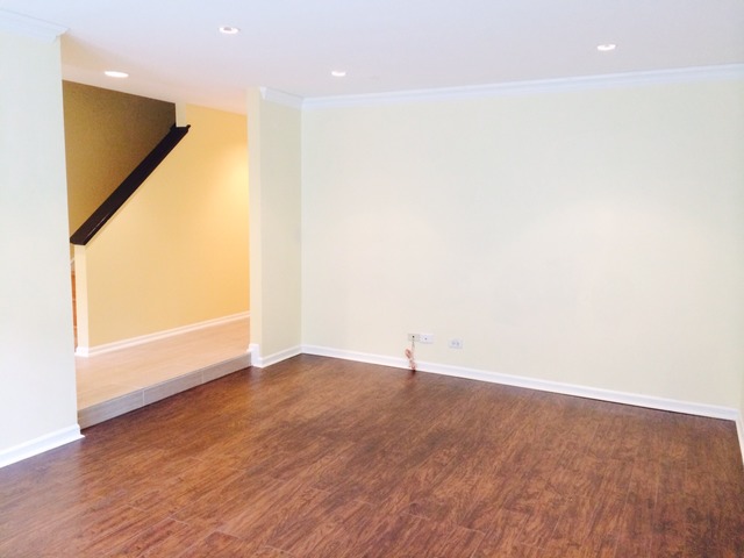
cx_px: 372
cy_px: 279
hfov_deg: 60.0
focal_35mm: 30
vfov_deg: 46.8
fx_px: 645
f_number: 2.2
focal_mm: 4.12
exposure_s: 1/30
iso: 125
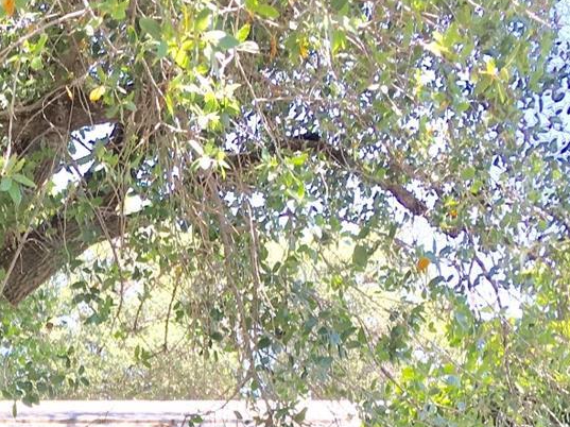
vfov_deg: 17.3
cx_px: -20
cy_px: 524
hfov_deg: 23.0
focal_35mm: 81
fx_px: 1333
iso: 25
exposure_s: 1/159
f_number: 2.2
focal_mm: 4.15
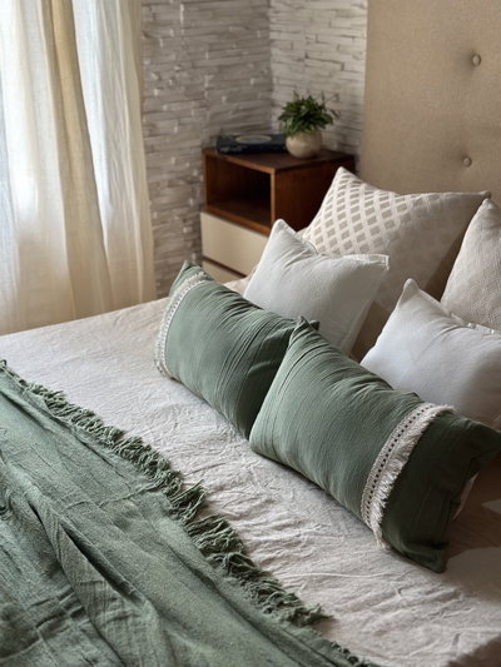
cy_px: 334
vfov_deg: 39.6
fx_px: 926
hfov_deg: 30.3
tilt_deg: -20.5
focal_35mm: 48
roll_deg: +0.6
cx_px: 250
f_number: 1.78
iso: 125
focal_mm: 6.86
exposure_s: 1/148
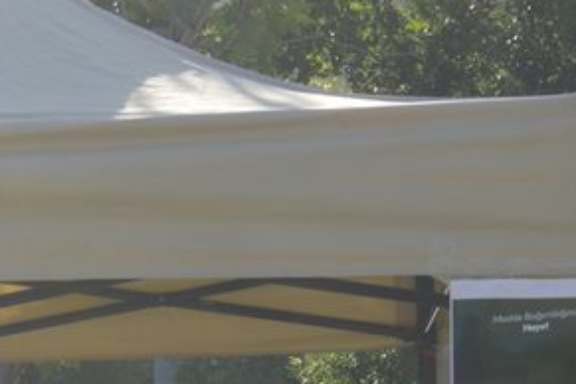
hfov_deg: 11.7
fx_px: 2704
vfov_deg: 7.9
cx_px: -243
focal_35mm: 169
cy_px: 683
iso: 100
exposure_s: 1/250
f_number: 8
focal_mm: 24
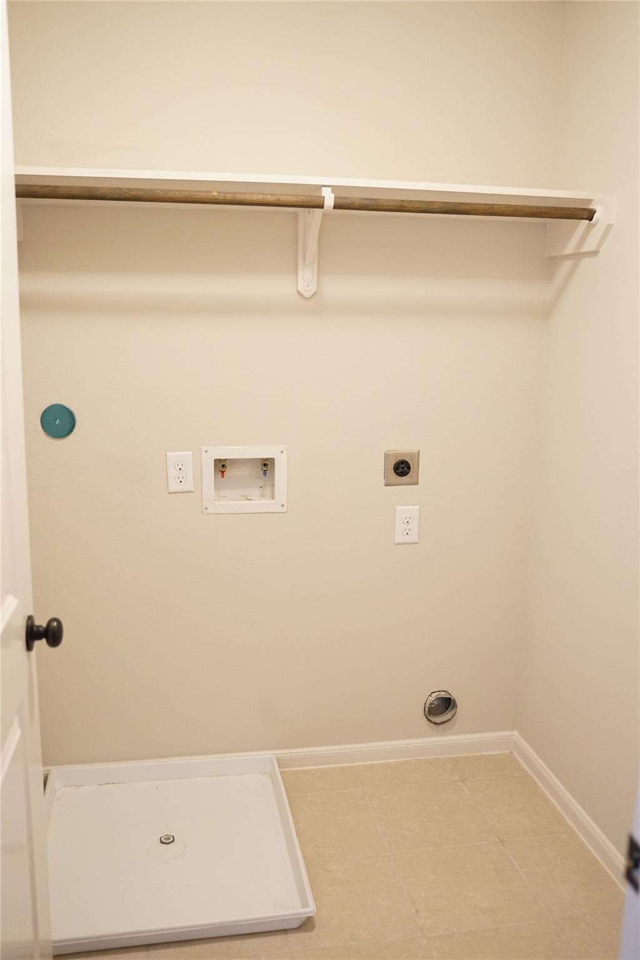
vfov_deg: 58.7
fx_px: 853
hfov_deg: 41.1
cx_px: 320
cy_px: 480
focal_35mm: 32
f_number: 2.8
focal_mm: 32
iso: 3200
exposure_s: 1/60
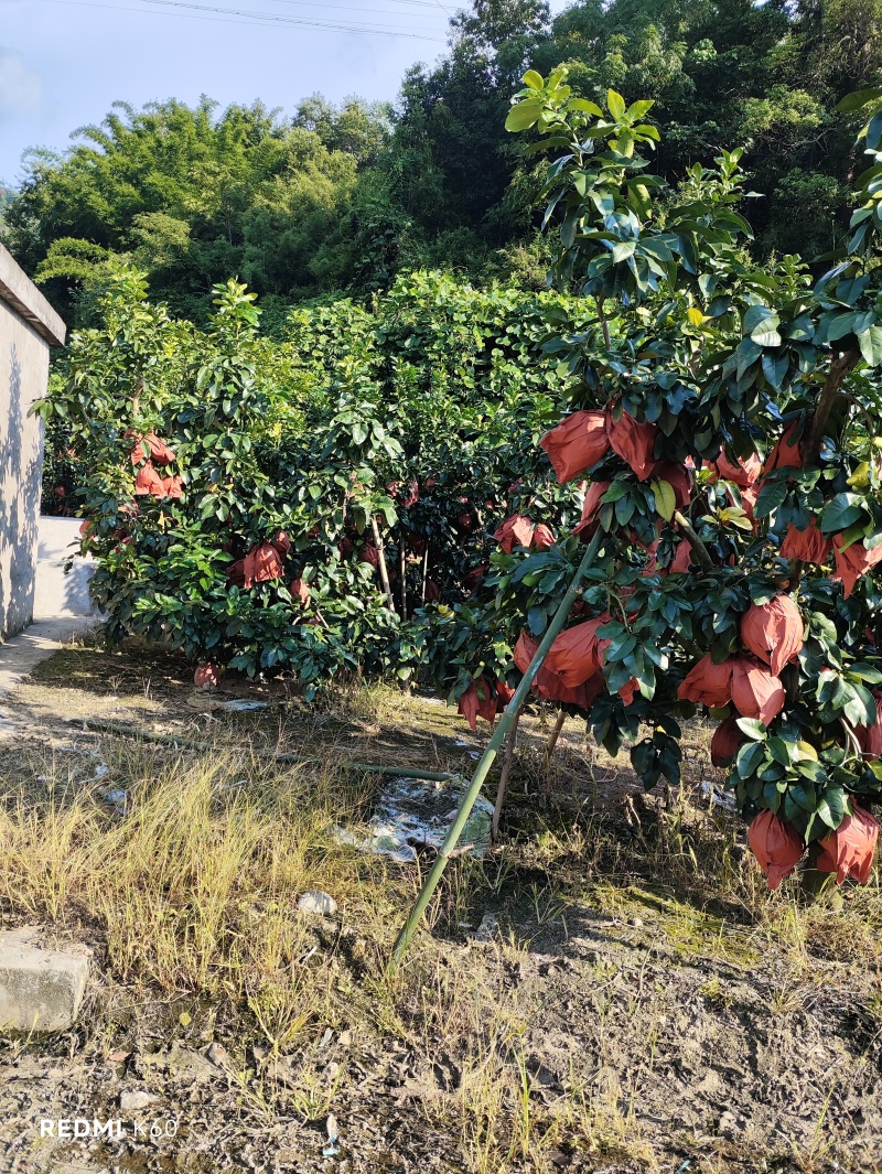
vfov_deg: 69.4
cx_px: 441
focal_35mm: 25
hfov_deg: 54.9
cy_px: 587
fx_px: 848
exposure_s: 1/1173
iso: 50
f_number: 1.79
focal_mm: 4.71
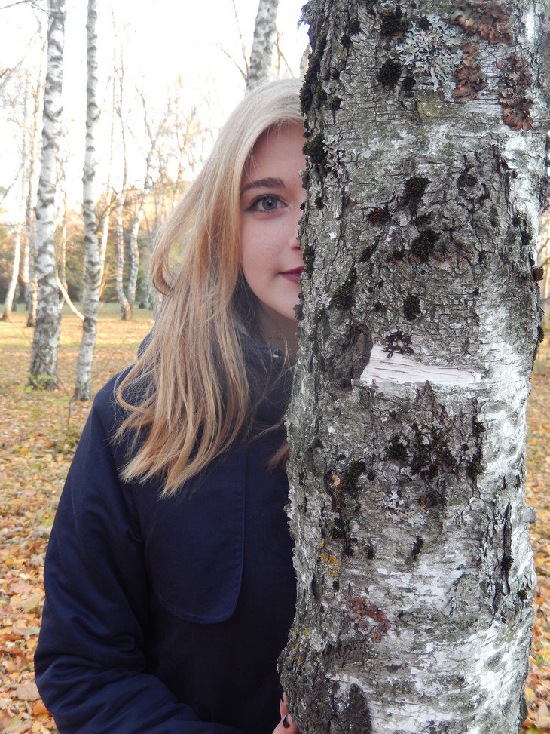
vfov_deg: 45.8
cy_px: 367
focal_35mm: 41
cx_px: 275
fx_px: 868
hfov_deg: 35.1
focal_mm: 7.3
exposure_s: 1/30
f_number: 4.2
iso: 220
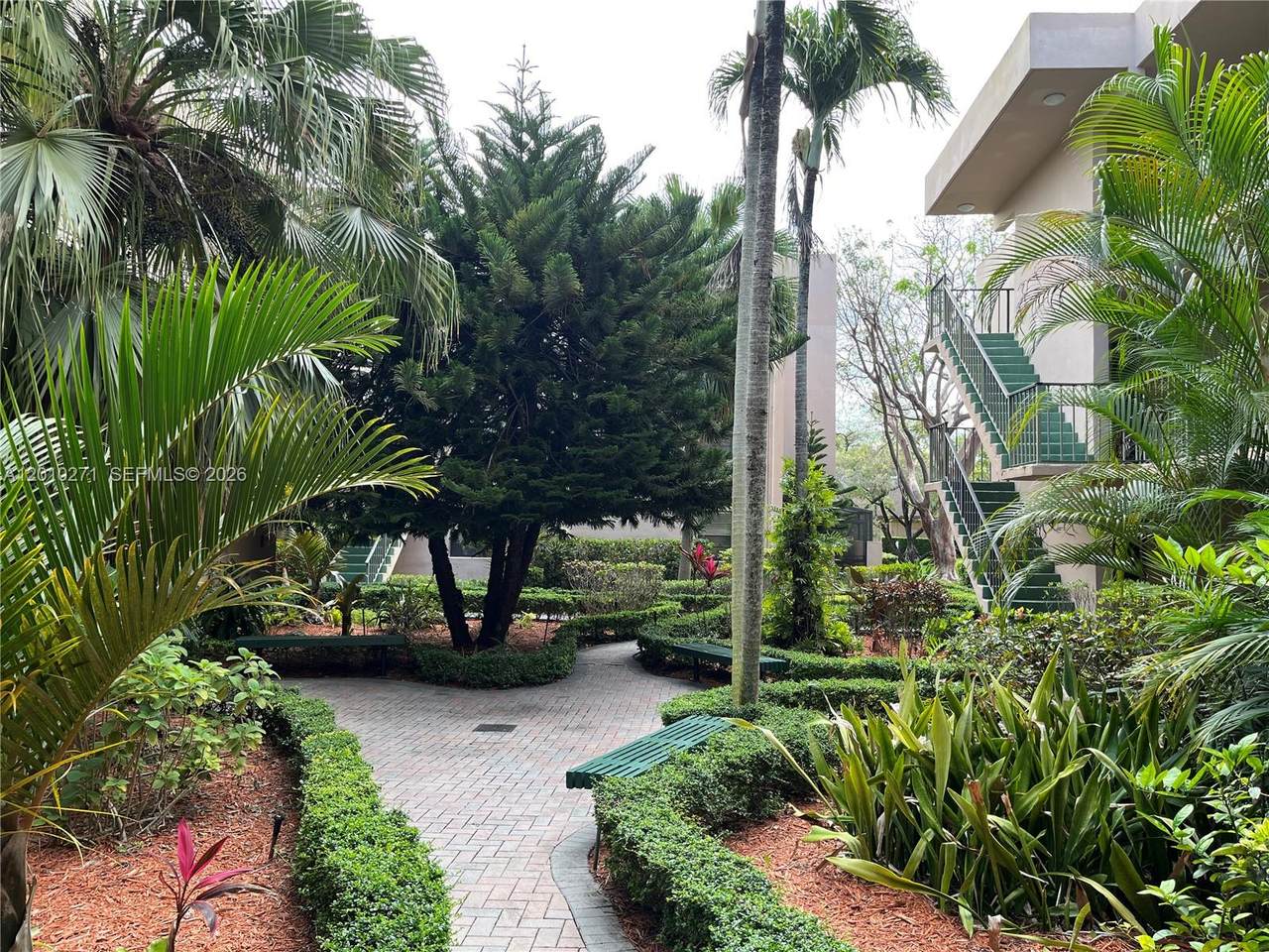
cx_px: 634
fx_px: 953
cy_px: 476
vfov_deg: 53.1
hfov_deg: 67.3
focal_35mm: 26
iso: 50
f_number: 1.6
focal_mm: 5.1
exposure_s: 1/404
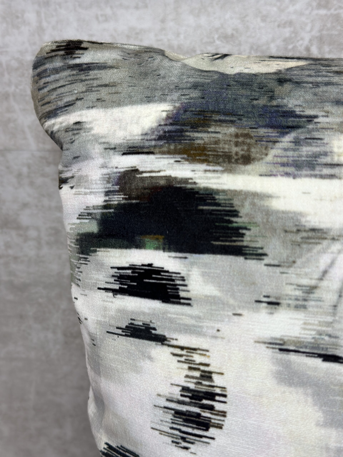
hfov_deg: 30.3
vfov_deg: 39.7
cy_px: 228
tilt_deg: -13.4
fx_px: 634
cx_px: 172
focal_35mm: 48
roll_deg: +0.7
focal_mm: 6.86
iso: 80
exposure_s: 1/280
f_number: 1.78
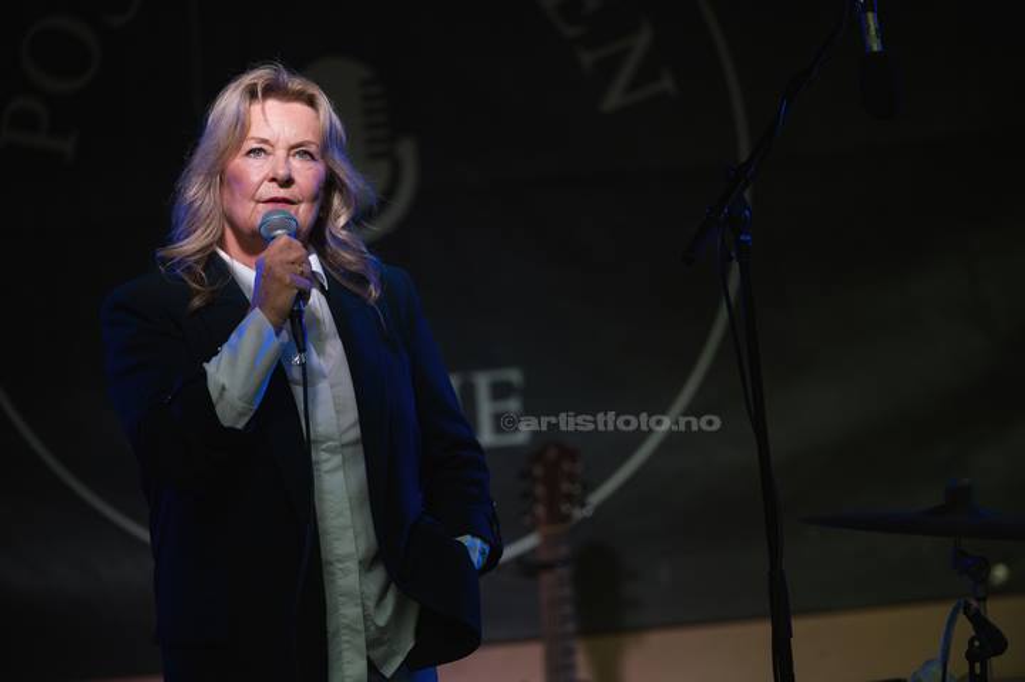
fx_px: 8536
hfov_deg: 6.9
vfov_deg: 4.6
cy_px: 341
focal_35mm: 300
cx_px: 512
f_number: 2.8
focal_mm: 300
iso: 320
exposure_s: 1/800
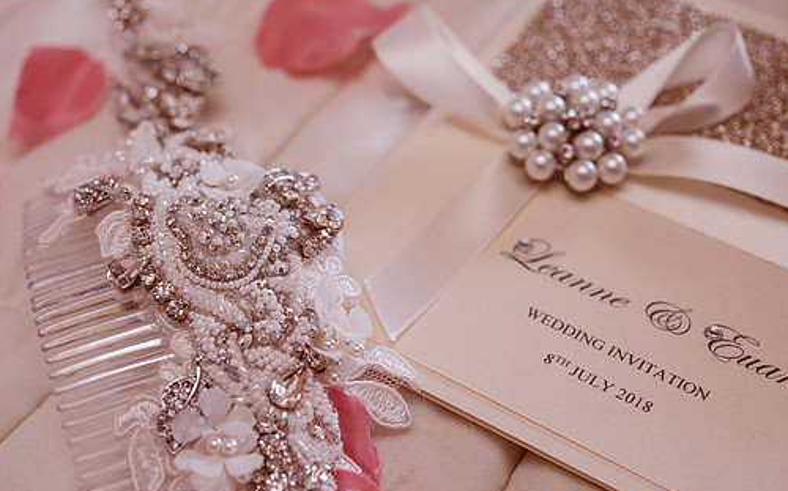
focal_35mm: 71
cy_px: 265
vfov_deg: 18.3
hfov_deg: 29.0
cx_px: 355
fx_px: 1524
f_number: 5.6
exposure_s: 1/60
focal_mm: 60
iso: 320
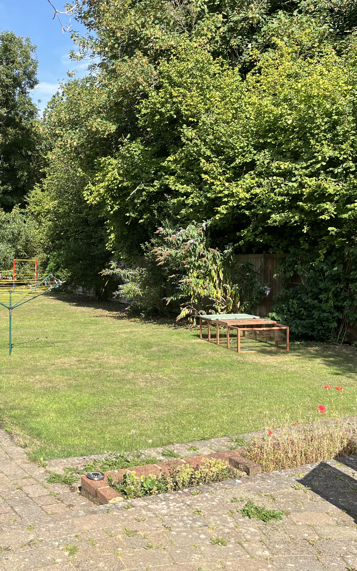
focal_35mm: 38
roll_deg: -0.1
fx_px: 591
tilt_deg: -4.5
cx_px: 62
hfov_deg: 32.5
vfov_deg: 51.5
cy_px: 281
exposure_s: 1/1355
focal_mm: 5.1
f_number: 1.6
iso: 50
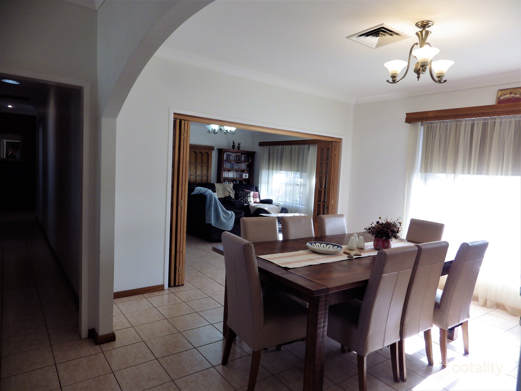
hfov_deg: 76.4
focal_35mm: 22
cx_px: 260
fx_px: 331
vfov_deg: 61.1
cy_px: 196
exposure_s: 1/60
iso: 100
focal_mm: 4
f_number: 3.1
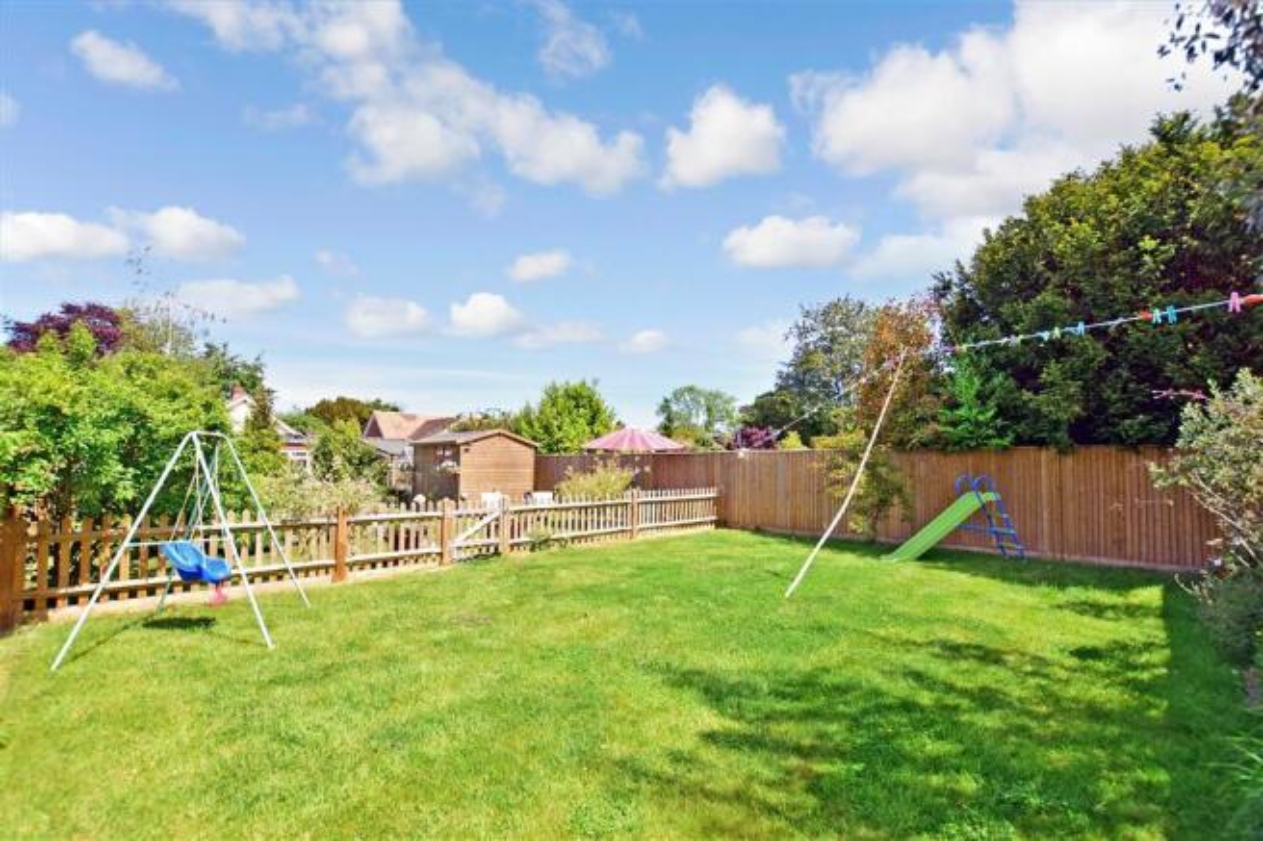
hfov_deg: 100.4
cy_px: 420
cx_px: 632
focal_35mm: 15
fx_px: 526
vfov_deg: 77.3
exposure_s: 1/1000
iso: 400
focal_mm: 10
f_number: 7.1
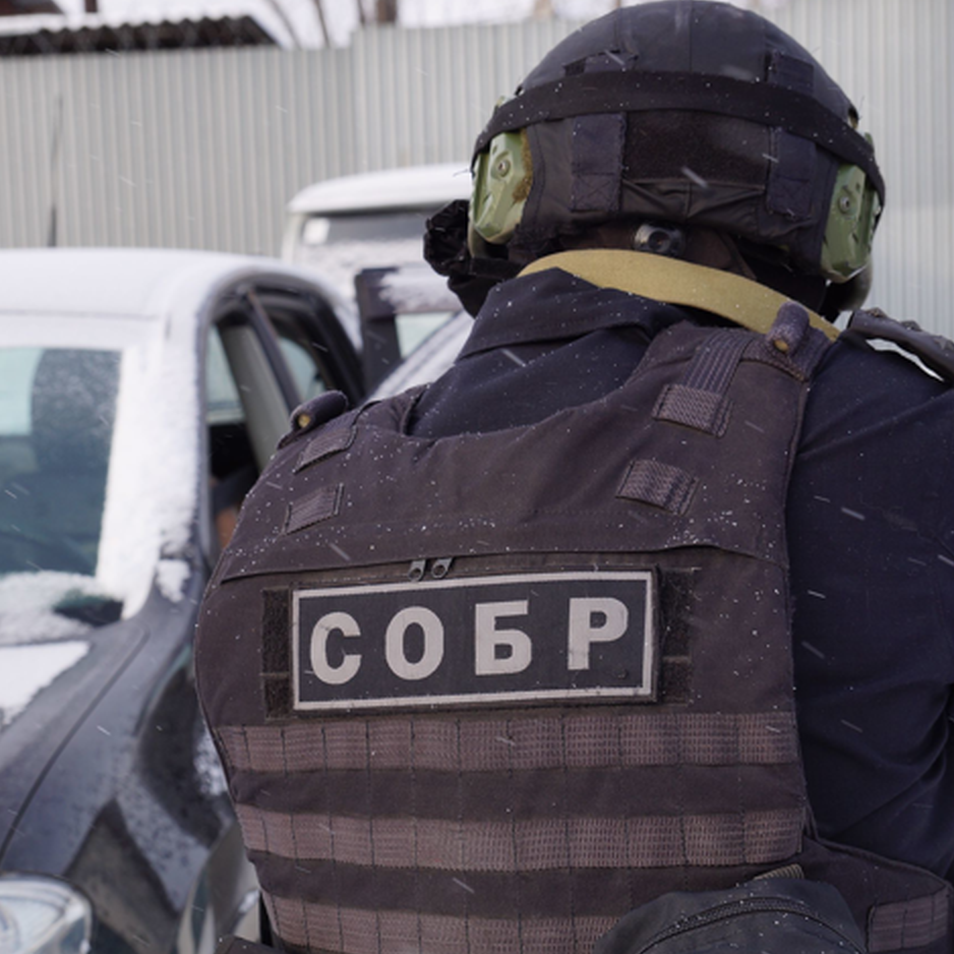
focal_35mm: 92
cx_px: 511
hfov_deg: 18.9
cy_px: 492
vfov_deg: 18.9
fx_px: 2859
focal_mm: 45
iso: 100
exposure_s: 1/125
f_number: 7.1
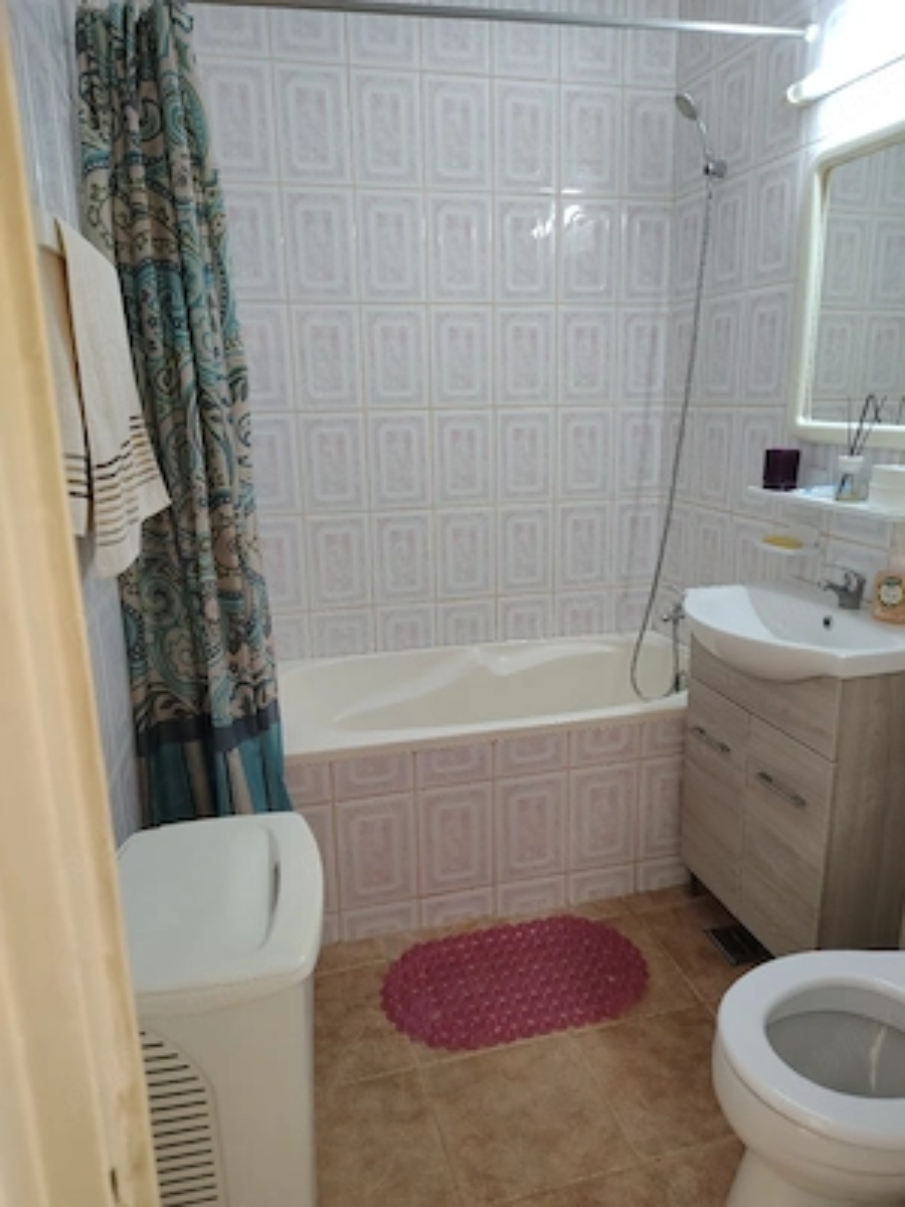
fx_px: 837
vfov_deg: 71.6
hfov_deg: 56.8
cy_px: 604
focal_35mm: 24
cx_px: 452
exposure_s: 1/100
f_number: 1.8
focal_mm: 5.56
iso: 858
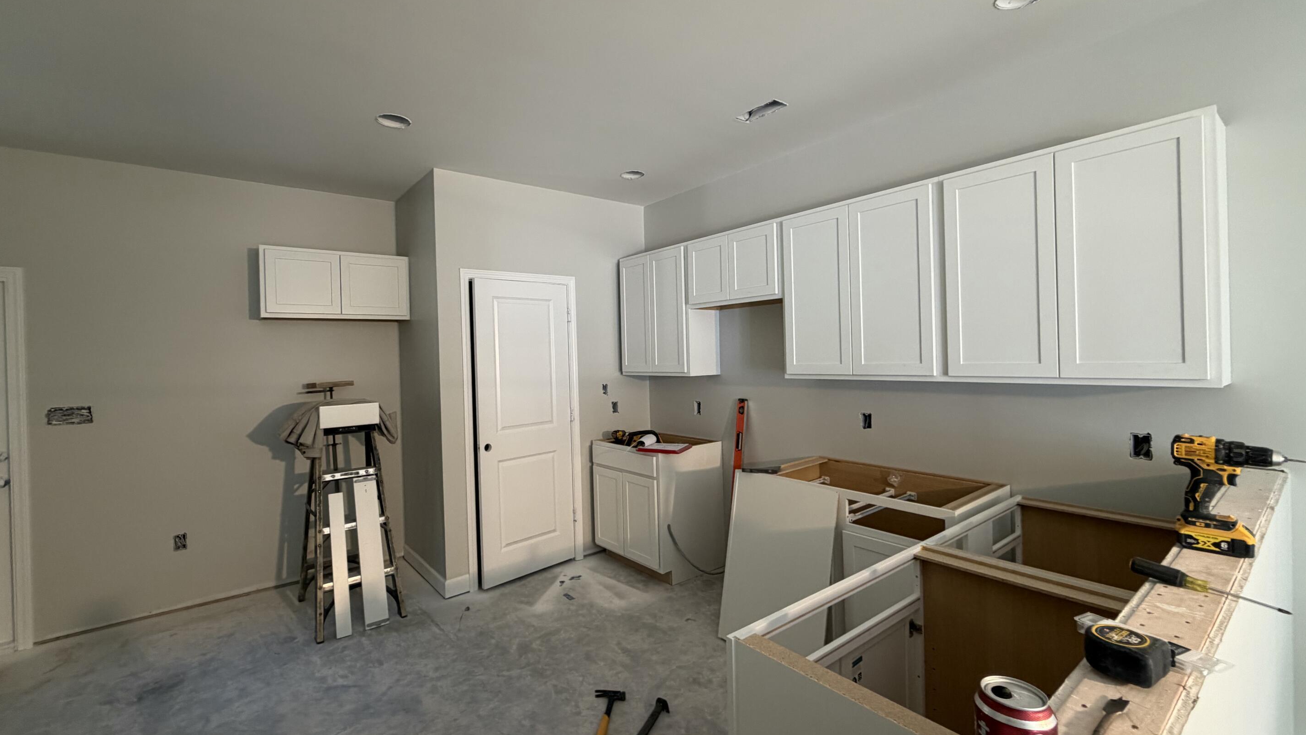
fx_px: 554
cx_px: 624
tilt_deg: +3.7
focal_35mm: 16
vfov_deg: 67.1
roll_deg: +2.8
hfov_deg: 99.3
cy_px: 355
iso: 200
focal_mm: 2.22
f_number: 2.2
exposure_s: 1/120
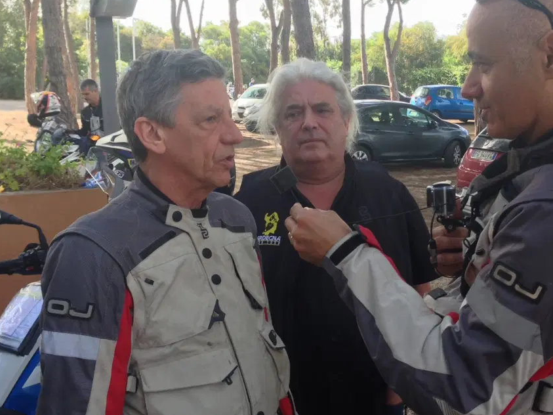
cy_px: 226
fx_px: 751
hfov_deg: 40.4
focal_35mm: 47
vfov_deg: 30.9
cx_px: 296
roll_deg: +0.2
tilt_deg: -9.7
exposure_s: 1/189
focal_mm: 4.12
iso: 50
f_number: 2.4
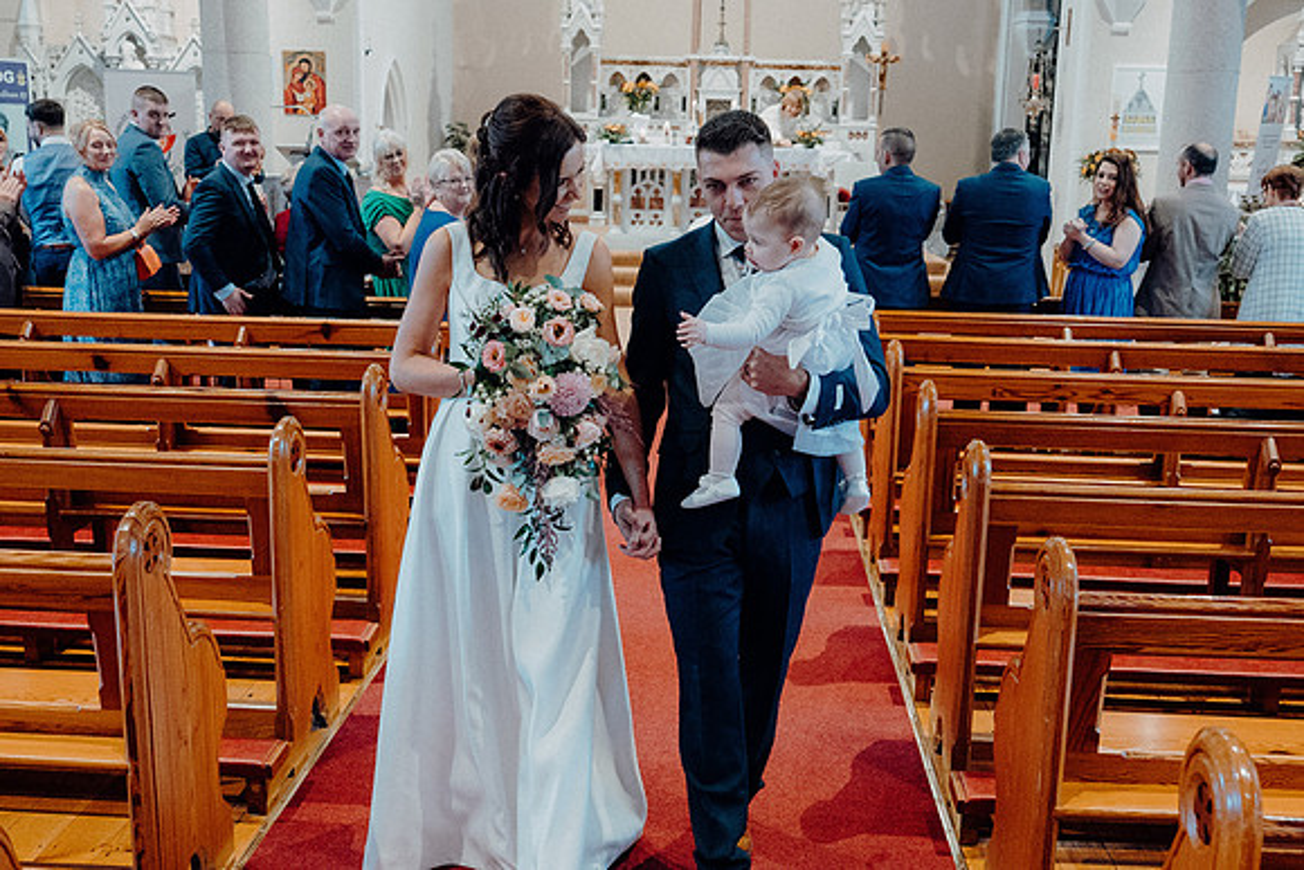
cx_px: 652
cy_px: 435
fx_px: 1304
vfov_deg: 36.9
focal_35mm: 36
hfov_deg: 53.1
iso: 4000
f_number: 3.5
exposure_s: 1/160
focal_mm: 24
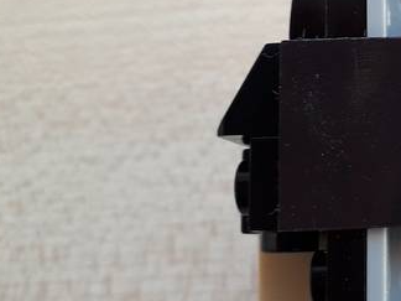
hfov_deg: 23.1
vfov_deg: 19.6
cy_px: 124
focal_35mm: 75
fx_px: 869
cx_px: 522
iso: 50
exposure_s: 1/50
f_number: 1.9
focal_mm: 3.6
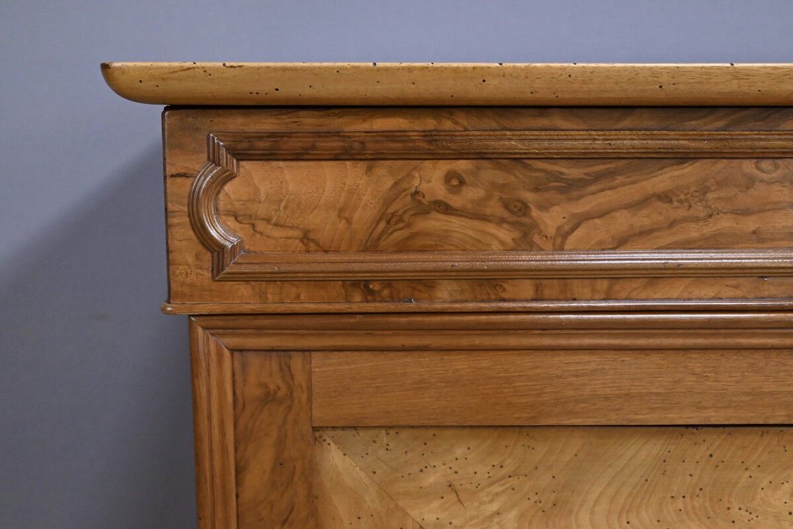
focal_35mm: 50
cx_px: 396
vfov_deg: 27.0
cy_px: 264
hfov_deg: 39.6
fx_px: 1102
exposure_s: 1/200
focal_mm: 50
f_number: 7.1
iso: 5000
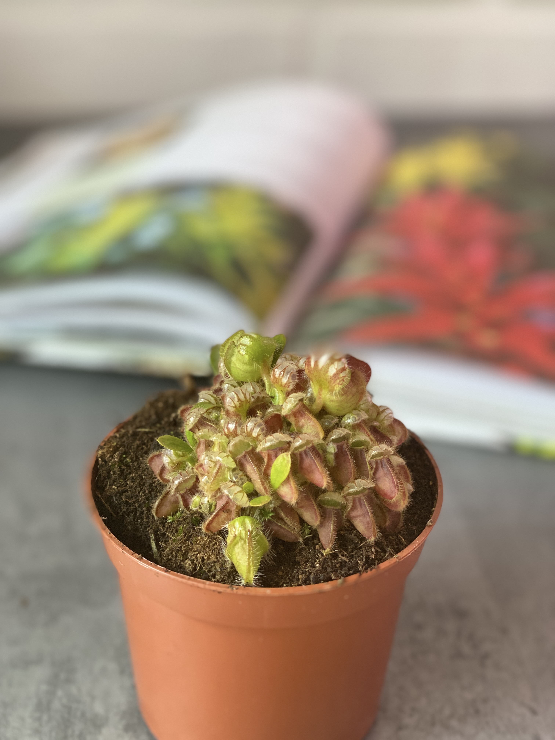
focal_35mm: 52
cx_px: 278
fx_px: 1112
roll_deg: -2.5
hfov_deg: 28.0
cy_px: 370
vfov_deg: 36.8
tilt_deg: -30.7
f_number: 2
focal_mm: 6
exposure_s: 1/122
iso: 160
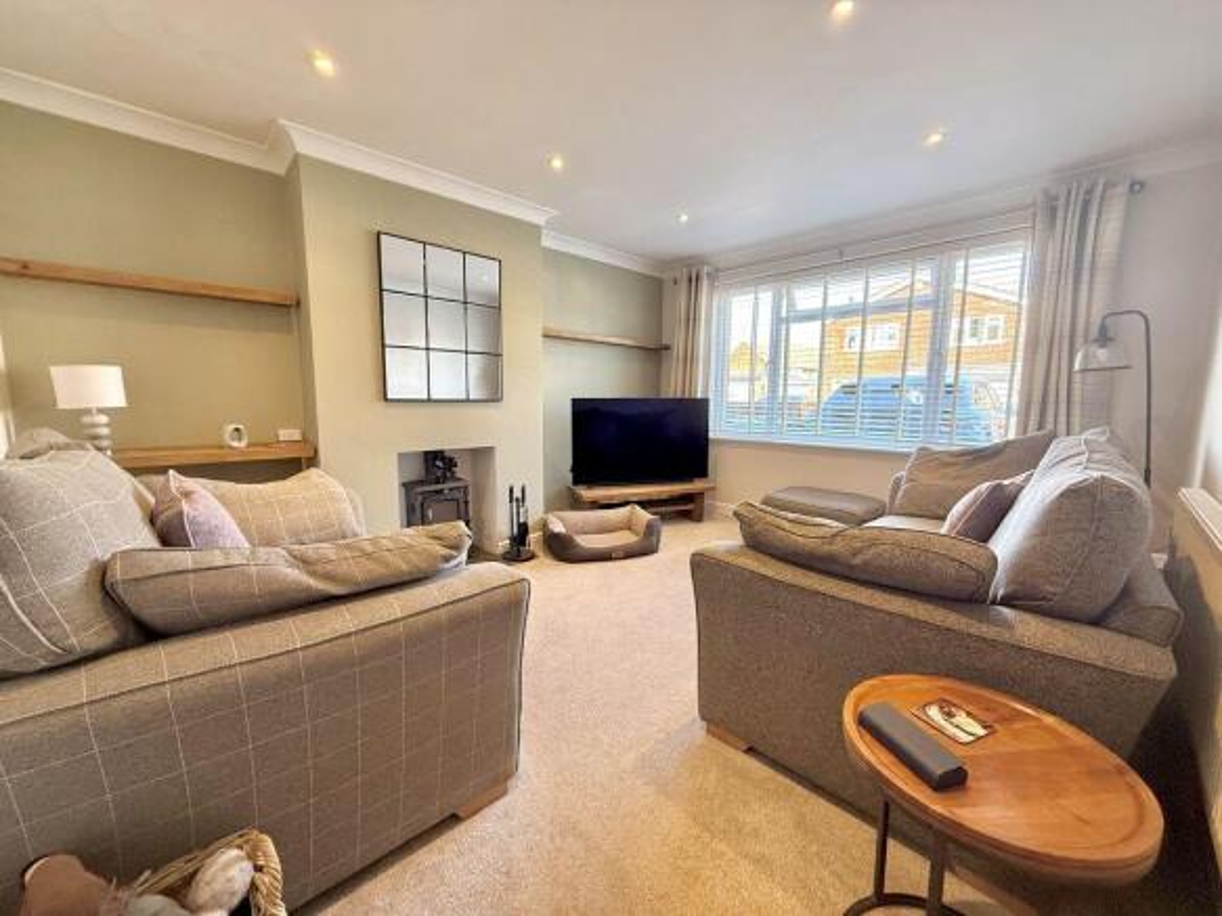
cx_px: 611
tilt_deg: -6.9
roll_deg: -0.6
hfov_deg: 102.1
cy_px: 458
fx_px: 494
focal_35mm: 14
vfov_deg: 85.7
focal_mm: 2.22
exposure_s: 1/100
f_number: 2.2
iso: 250
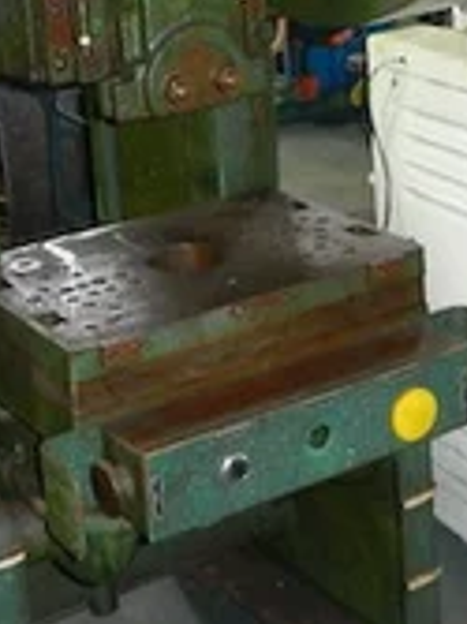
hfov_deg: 18.6
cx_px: 217
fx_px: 1423
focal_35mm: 79
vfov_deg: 24.4
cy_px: 142
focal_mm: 5.9
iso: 360
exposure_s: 1/30
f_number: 3.8
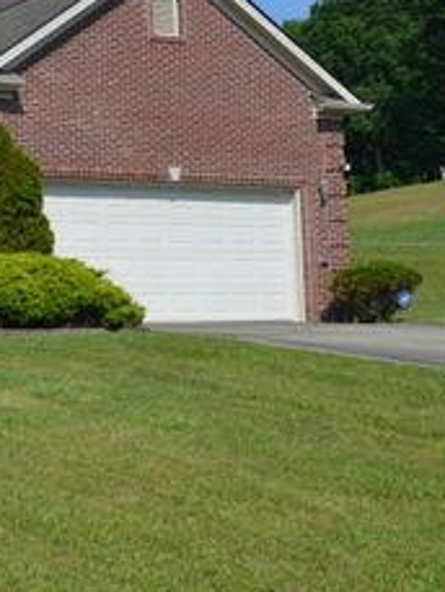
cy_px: 182
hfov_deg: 15.8
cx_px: -155
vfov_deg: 22.1
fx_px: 1507
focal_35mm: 88
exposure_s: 1/320
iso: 100
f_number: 9
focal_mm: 28
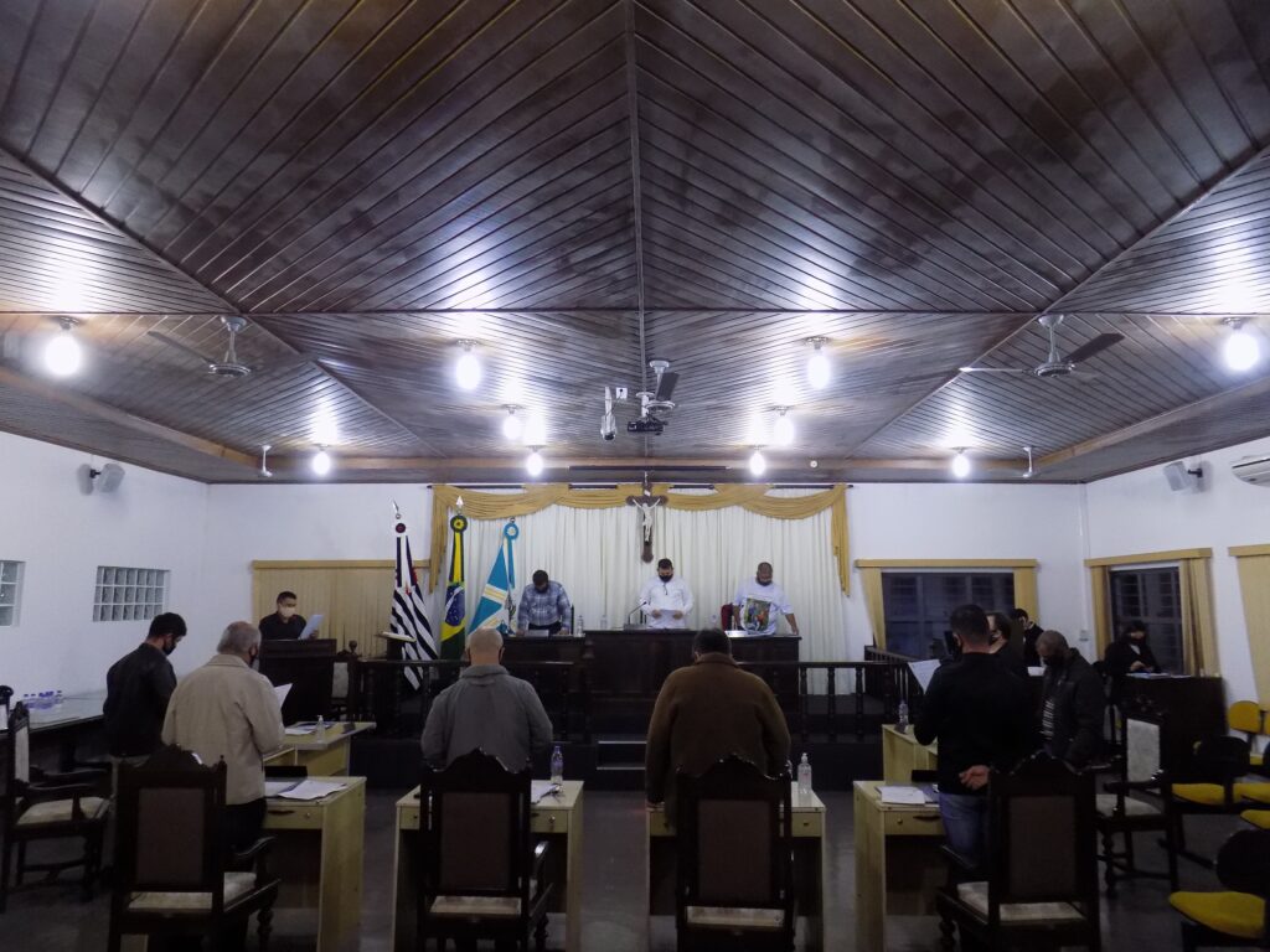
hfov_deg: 73.9
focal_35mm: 23
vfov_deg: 58.9
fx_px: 844
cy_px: 476
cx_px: 635
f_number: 3.1
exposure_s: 1/30
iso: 320
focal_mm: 4
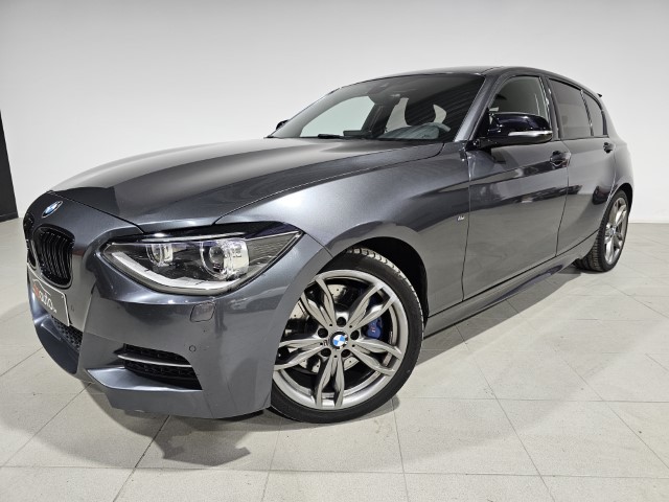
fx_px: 445
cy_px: 251
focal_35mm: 23
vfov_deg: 58.9
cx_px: 334
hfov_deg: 73.9
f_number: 1.7
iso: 160
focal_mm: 6.3
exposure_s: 1/100
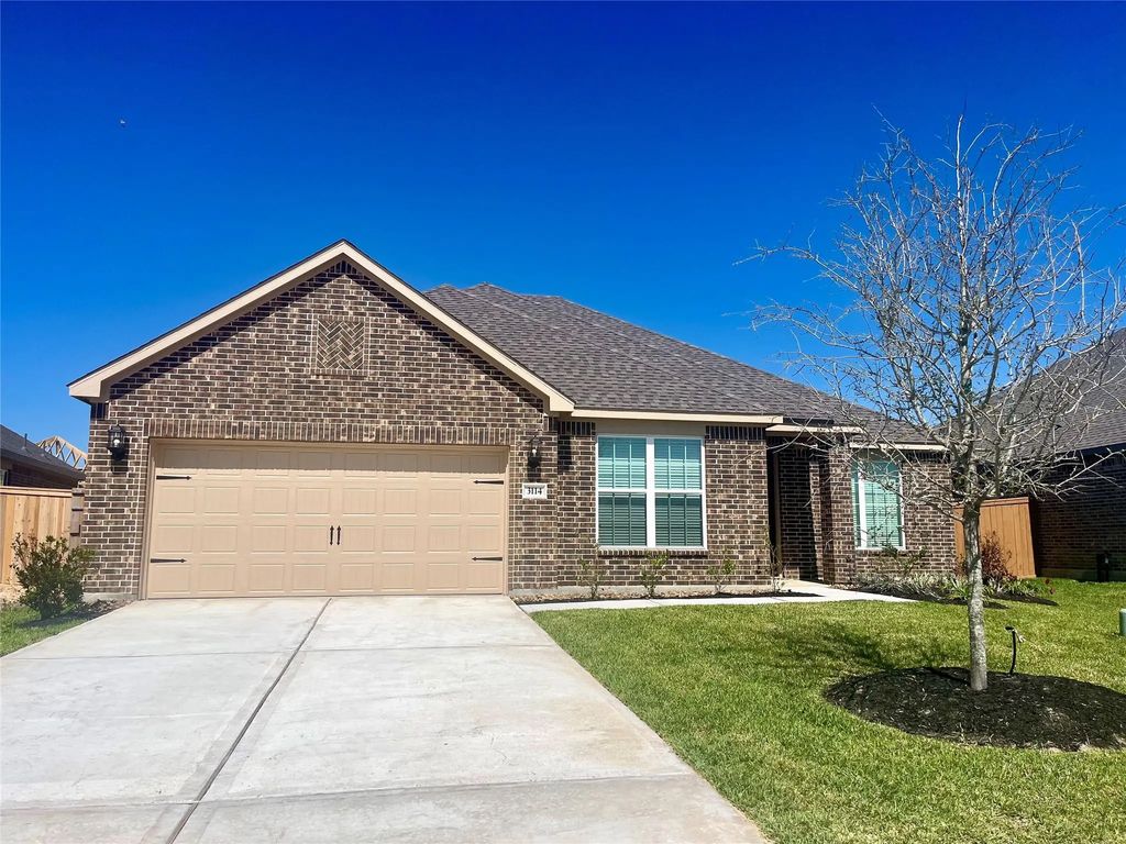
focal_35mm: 26
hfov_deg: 67.3
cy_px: 422
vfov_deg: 53.1
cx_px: 563
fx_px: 846
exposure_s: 1/6897
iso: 50
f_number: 1.6
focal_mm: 5.1
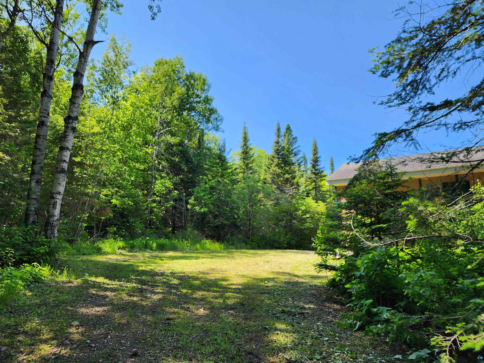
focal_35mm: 23
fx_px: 322
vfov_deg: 58.9
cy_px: 182
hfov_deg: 73.9
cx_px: 242
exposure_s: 1/325
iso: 12
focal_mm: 6.4
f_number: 1.8
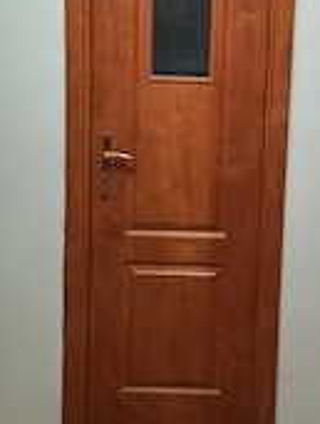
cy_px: 149
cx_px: 211
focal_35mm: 56
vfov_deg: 34.0
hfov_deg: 26.1
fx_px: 688
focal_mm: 6.12
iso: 1250
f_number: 1.9
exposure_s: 1/33
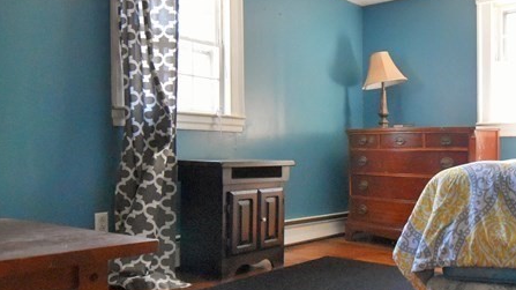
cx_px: 347
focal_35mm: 36
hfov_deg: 54.1
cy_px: 165
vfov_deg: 32.7
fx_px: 492
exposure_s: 1/125
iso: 3600
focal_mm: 10
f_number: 4.5
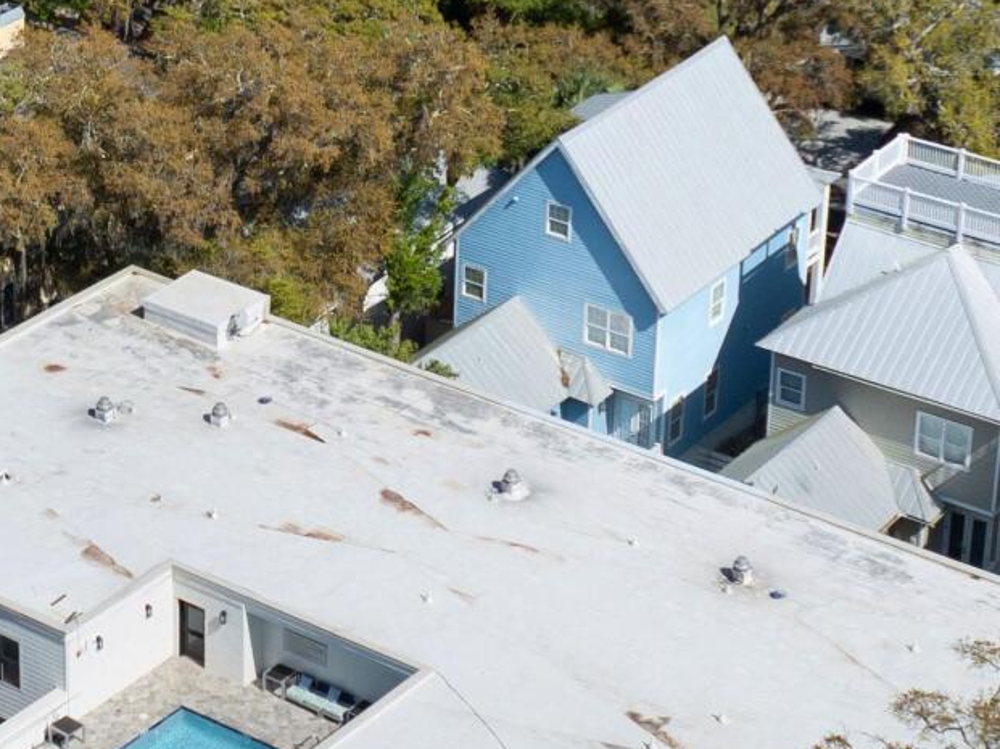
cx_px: 221
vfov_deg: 12.6
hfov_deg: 16.9
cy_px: 50
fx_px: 3349
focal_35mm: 116
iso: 100
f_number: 2.8
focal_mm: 12.29
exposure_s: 1/640
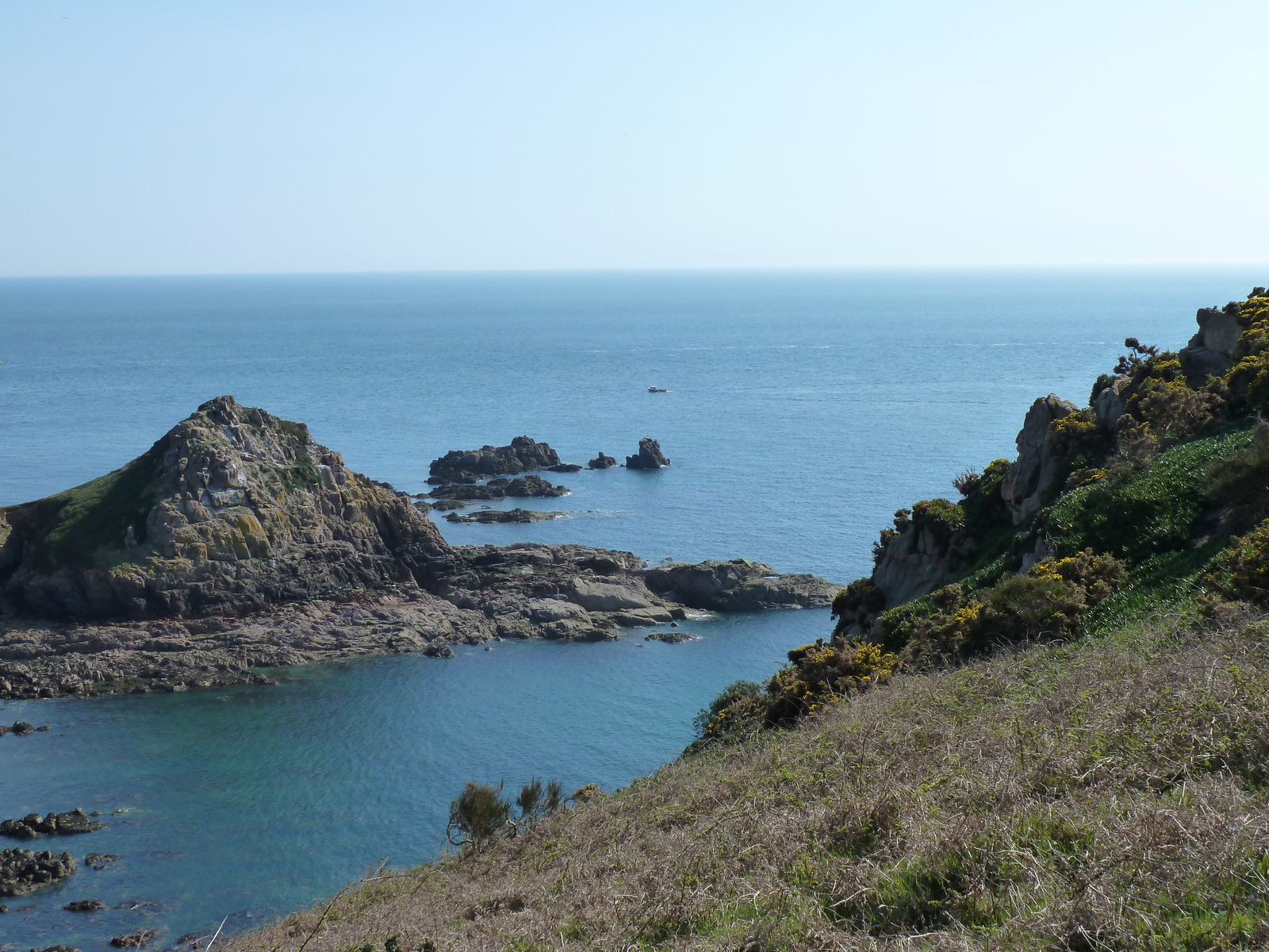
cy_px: 476
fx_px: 1760
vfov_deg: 30.3
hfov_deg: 39.7
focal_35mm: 48
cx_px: 634
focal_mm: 7.9
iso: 125
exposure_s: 1/400
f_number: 5
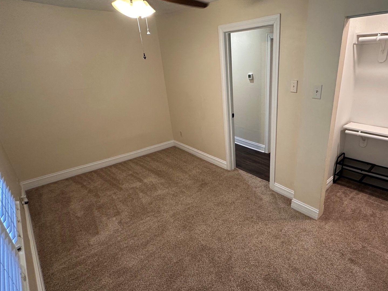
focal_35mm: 20
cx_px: 246
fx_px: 224
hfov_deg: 80.0
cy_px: 156
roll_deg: +1.5
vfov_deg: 65.9
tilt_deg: -22.6
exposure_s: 1/60
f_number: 2.2
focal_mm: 2.22
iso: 200
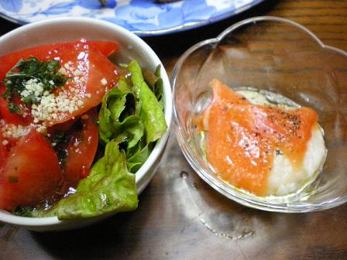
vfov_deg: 39.7
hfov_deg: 51.4
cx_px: 174
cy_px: 130
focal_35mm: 36
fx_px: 361
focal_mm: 6.3
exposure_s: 1/40
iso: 800
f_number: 3.1
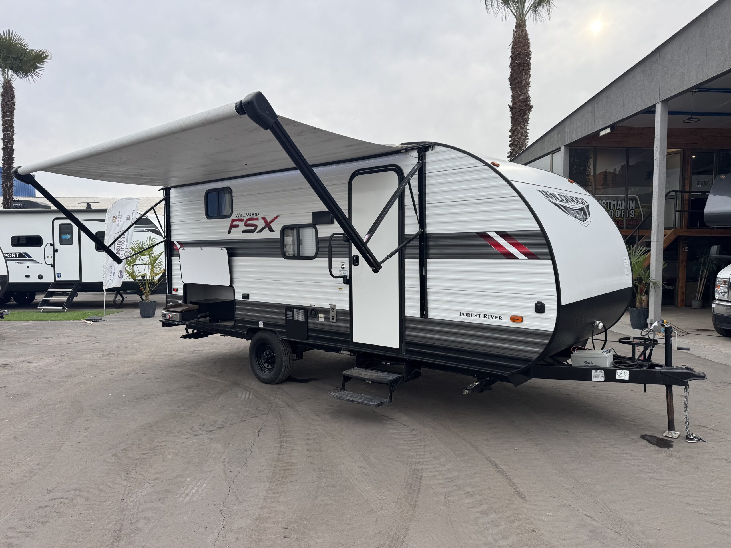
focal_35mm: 24
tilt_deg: -1.7
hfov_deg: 71.6
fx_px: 507
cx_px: 366
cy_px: 274
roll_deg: -0.1
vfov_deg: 56.8
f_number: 1.78
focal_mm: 6.76
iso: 80
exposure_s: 1/1261
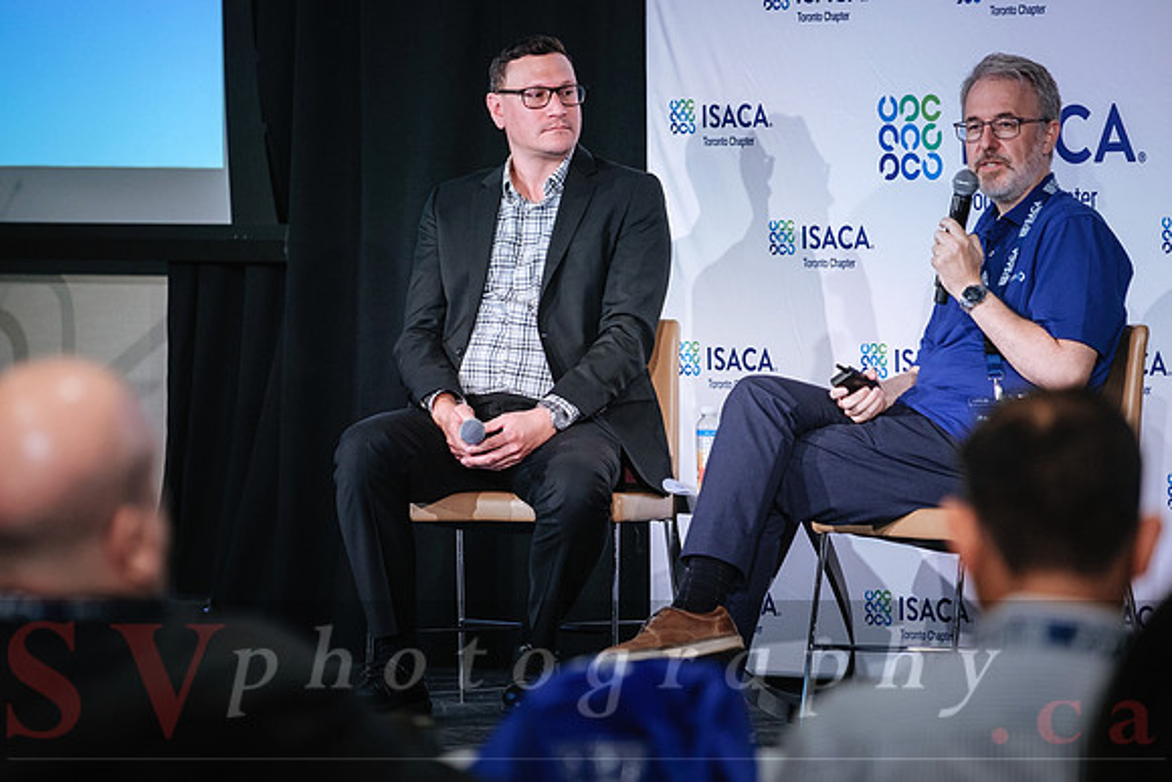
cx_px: 548
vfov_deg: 5.9
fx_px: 7531
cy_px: 364
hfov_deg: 8.9
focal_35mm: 231
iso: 800
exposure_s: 1/80
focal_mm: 124.3
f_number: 2.8
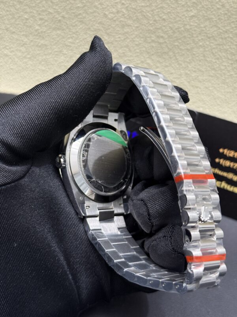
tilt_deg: -41.2
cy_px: 158
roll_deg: -5.5
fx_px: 438
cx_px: 118
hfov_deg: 30.3
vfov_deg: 39.7
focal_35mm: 48
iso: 250
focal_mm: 6.76
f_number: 1.78
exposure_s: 1/60
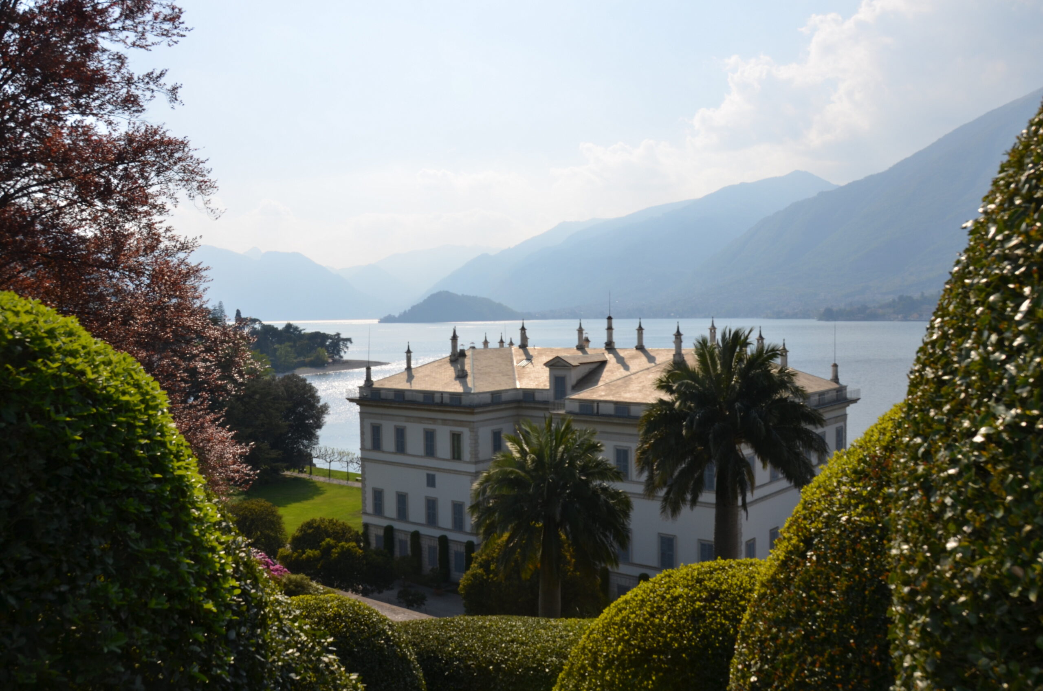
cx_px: 522
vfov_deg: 43.4
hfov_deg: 62.0
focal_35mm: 30
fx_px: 867
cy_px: 346
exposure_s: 1/250
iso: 100
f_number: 11
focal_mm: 20
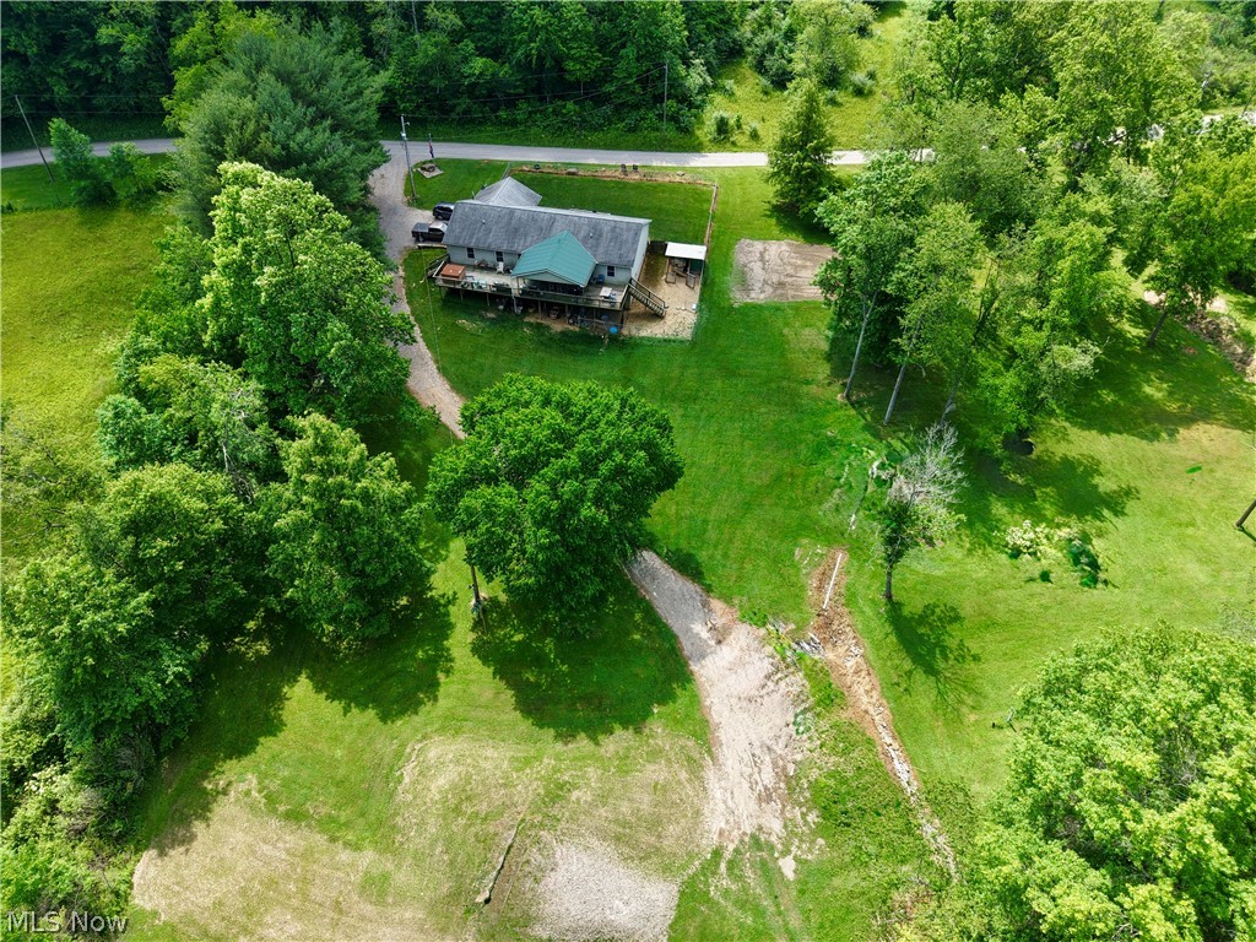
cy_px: 471
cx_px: 628
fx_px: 871
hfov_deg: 71.6
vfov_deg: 56.8
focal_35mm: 24
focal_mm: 8.67
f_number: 1.8
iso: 100
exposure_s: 1/1250
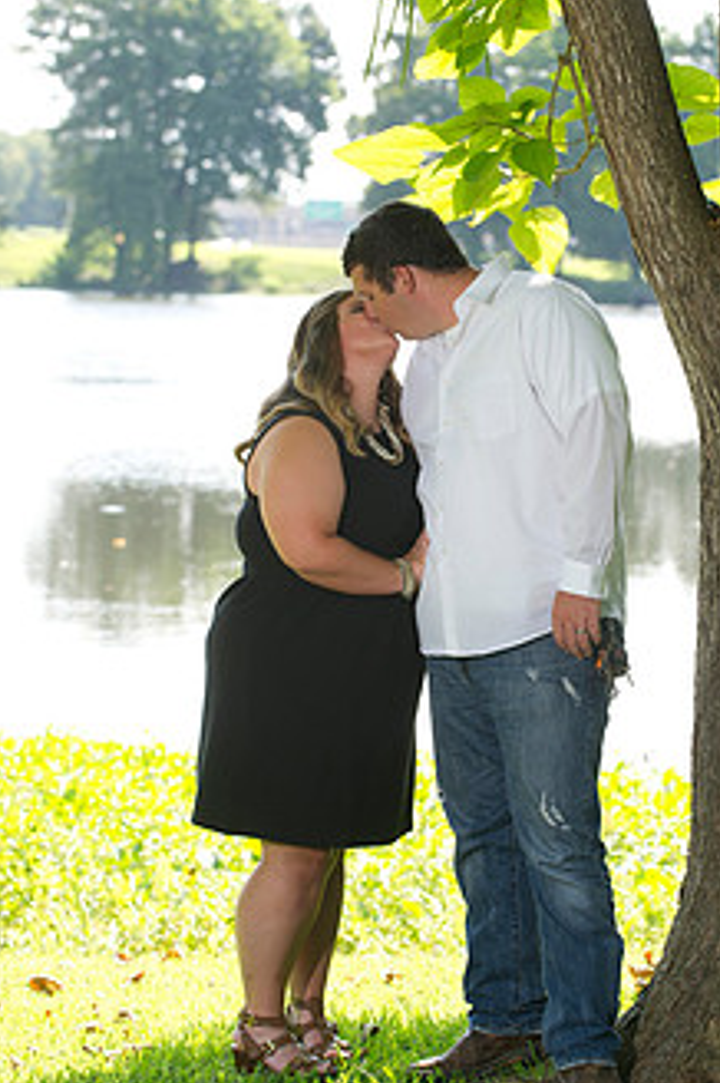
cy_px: 515
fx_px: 4539
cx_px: 434
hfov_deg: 9.1
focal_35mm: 151
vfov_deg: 13.6
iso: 320
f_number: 4.5
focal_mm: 110
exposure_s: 1/250
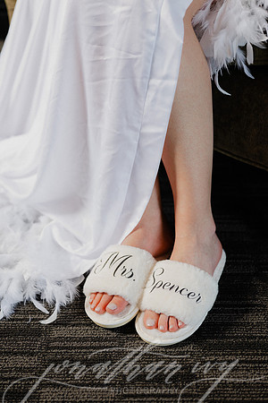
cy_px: 202
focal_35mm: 50
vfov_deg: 39.6
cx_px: 134
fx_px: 558
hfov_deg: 27.0
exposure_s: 1/200
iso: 1000
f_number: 2.8
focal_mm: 50
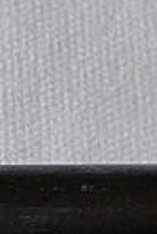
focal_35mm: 164
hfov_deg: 8.4
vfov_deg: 12.4
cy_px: 241
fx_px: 1070
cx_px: 13
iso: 100
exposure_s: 1/60
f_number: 3.1
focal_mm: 6.3
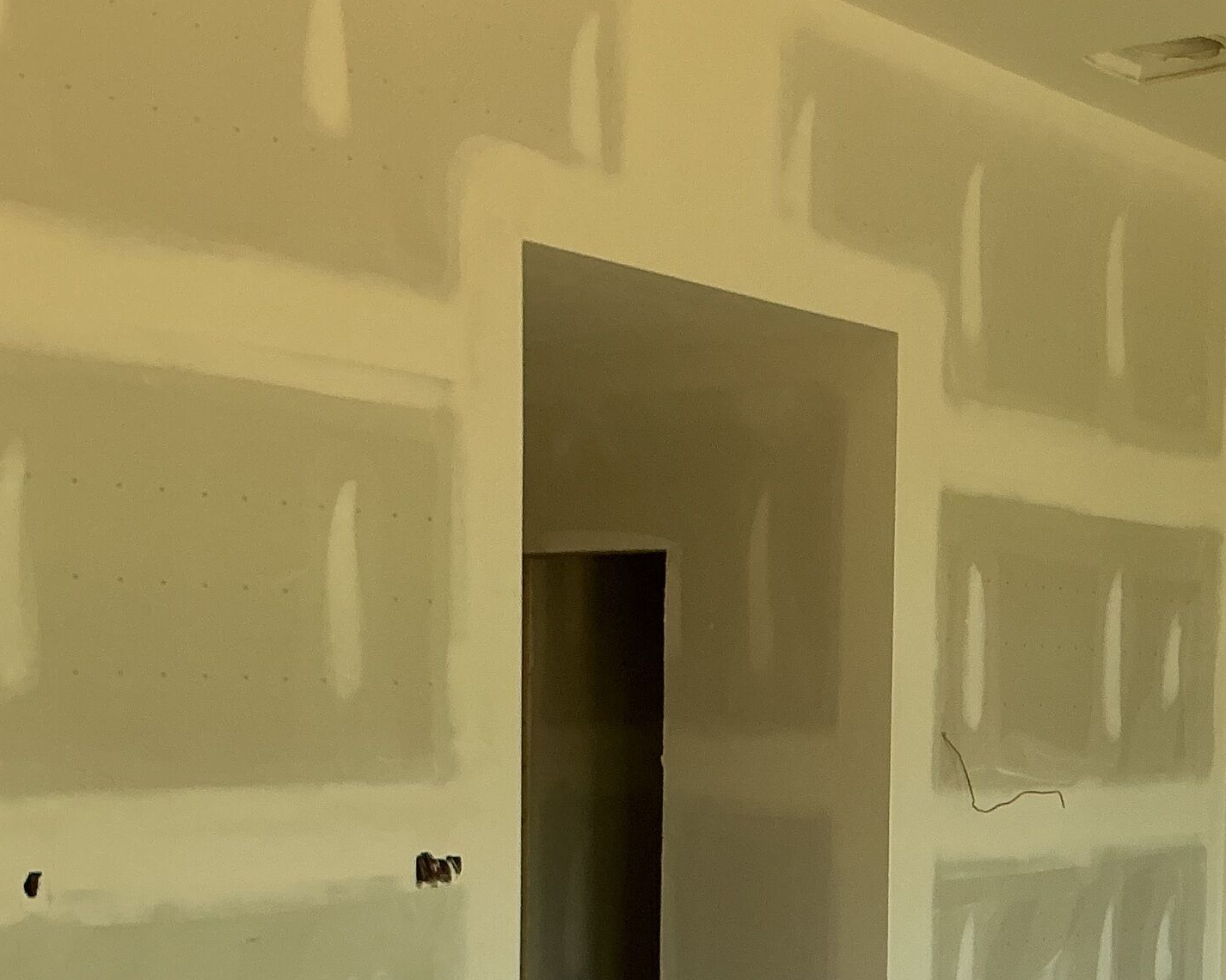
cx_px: 1056
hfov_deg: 29.9
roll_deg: -0.8
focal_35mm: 61
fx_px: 2213
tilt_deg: -3.2
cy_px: 876
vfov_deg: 24.3
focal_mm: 3
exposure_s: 1/355
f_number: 1.8
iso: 25
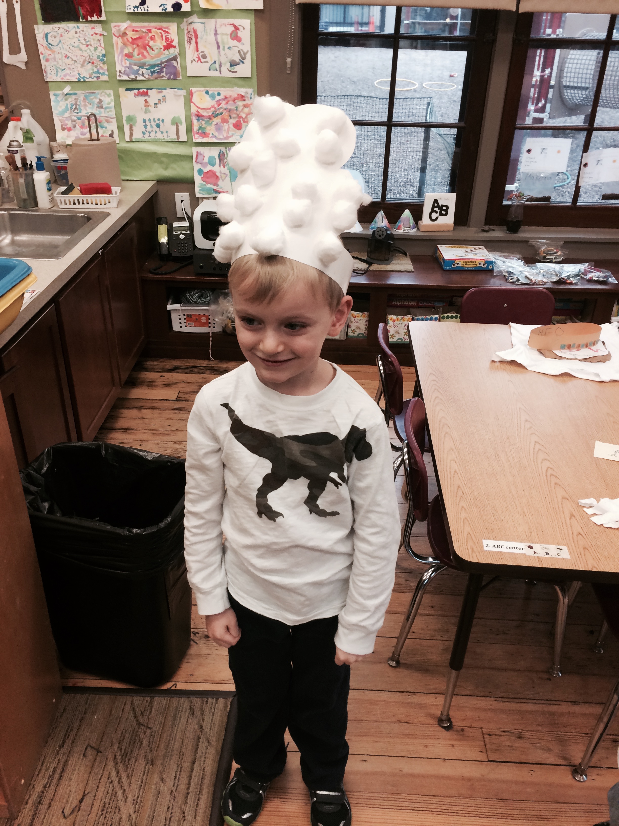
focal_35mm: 29
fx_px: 691
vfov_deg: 61.7
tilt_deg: -30.7
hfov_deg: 48.2
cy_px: 413
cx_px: 310
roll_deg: -1.8
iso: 50
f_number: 2.2
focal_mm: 4.15
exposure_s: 1/30
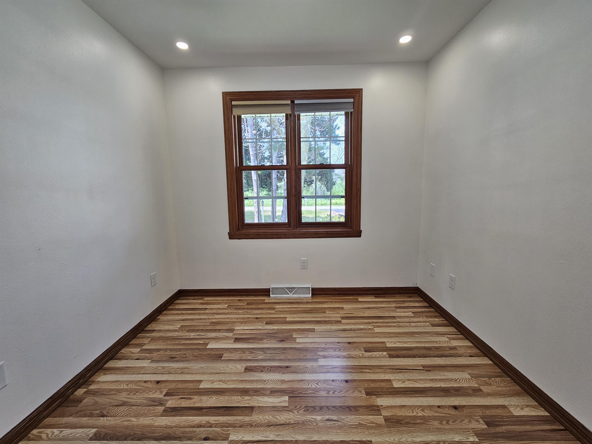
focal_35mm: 13
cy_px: 222
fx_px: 222
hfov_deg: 106.2
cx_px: 296
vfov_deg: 89.9
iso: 64
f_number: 2.2
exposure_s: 1/60
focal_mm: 2.2
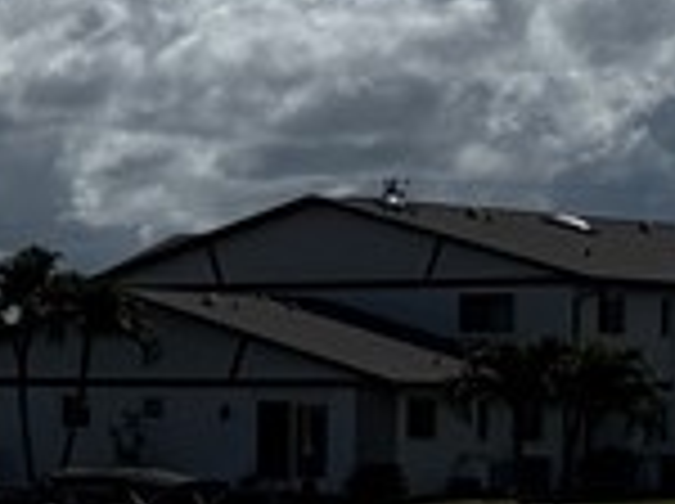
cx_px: -1498
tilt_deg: -0.1
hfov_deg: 9.1
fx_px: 3193
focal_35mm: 164
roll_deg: -0.8
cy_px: 364
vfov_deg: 9.0
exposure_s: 1/15152
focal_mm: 6.76
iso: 64
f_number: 1.78
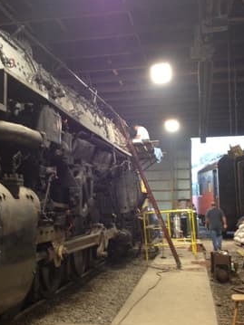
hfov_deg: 28.0
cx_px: 97
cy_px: 165
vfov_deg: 36.8
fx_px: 489
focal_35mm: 52
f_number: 2.4
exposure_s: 1/20
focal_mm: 4.28
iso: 250
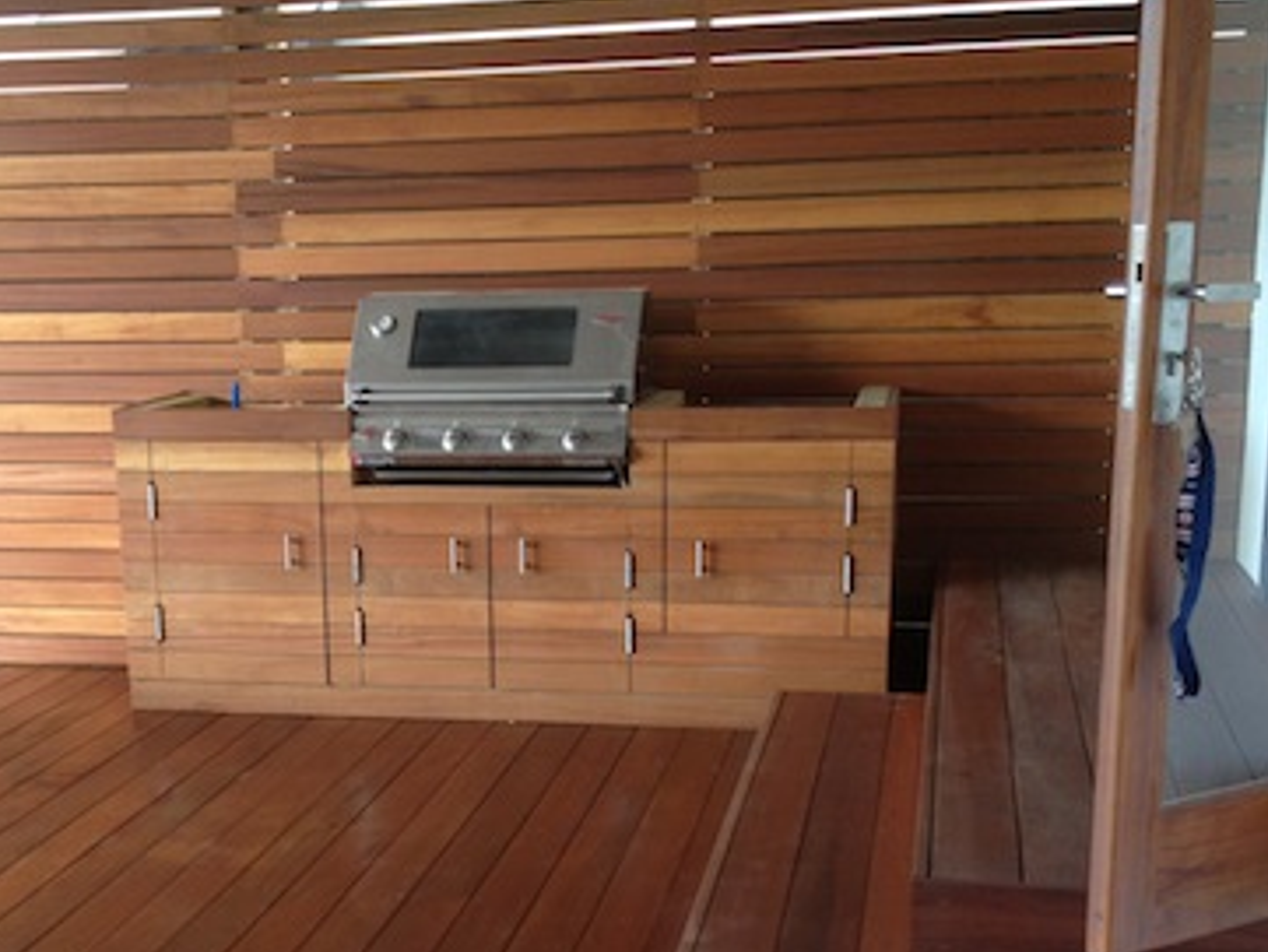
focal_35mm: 62
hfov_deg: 31.0
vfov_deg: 23.4
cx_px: 429
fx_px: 2272
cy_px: 748
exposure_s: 1/30
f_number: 2.4
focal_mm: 4.28
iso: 50
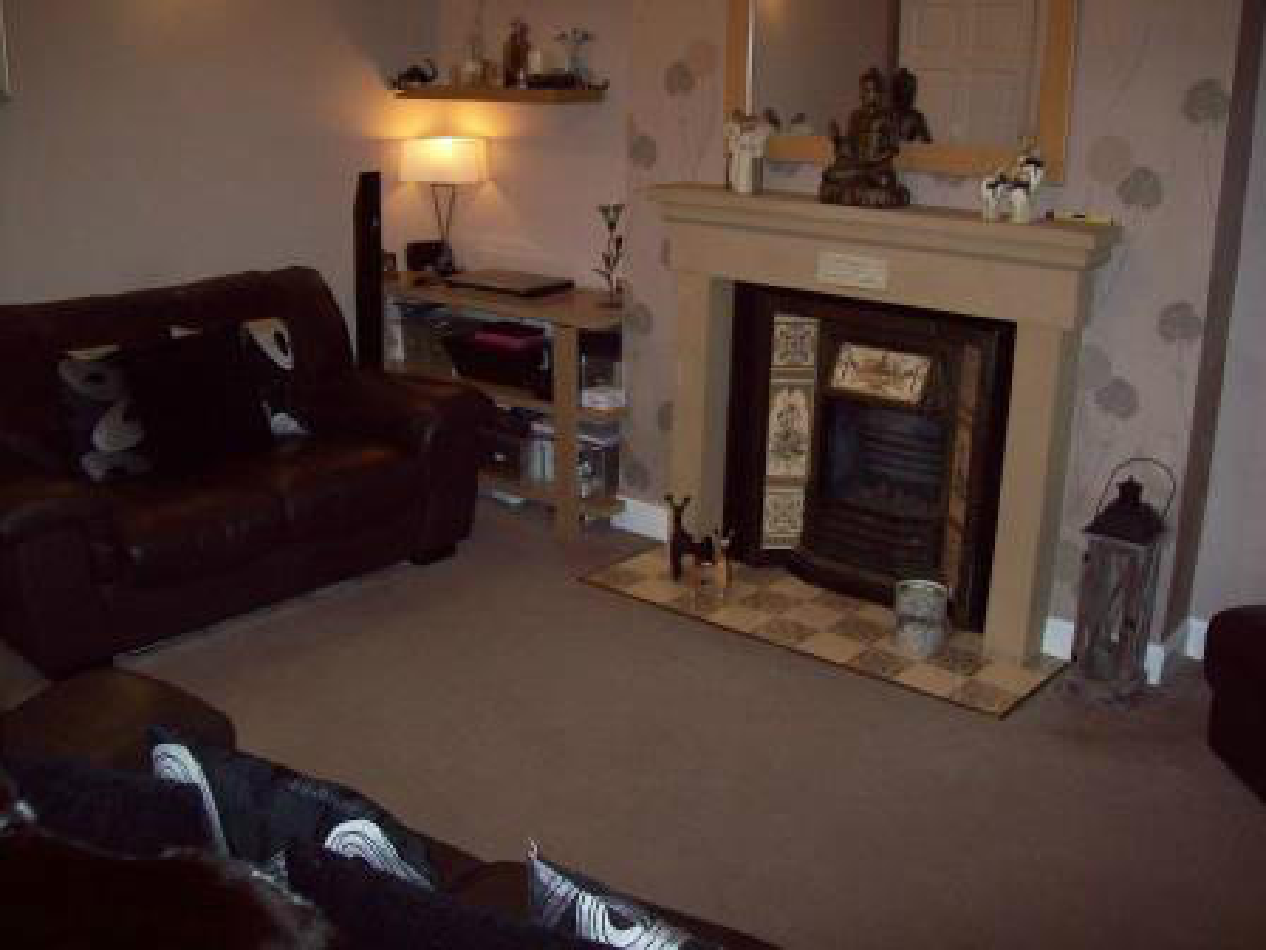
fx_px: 1317
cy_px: 475
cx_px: 633
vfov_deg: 39.7
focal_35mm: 36
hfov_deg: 51.4
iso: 200
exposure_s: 1/64
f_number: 2.7
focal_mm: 6
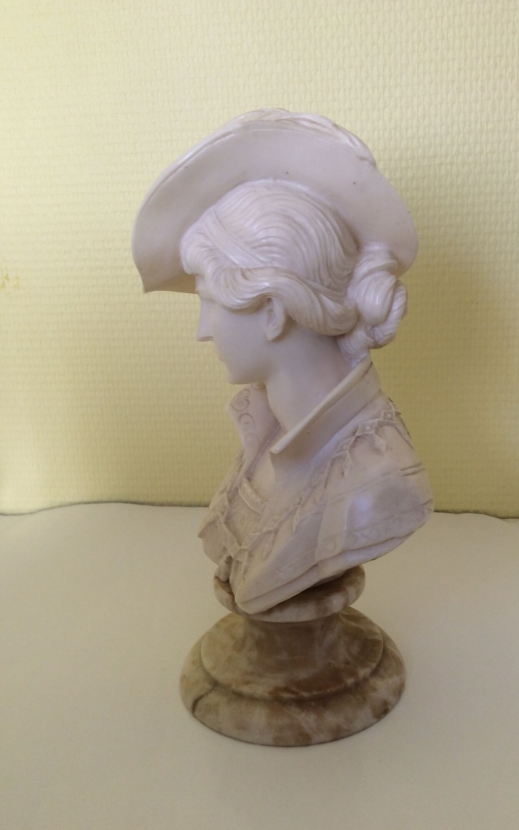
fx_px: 769
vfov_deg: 56.7
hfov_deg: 37.2
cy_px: 416
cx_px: 298
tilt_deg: -13.9
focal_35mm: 34
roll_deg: +1.7
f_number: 2.4
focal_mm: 3.3
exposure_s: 1/50
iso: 32
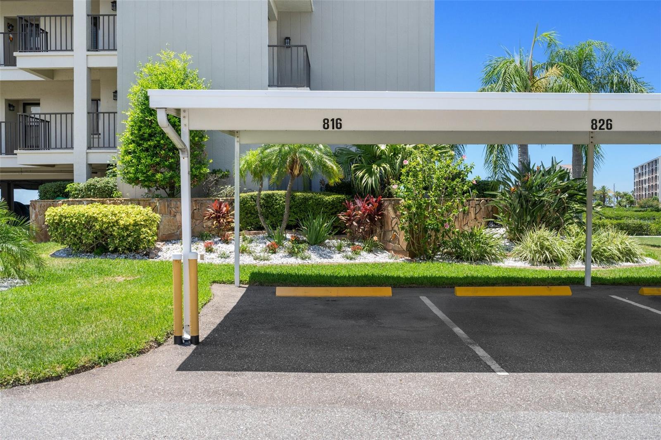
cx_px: 330
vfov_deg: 37.8
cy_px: 220
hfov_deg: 54.4
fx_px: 642
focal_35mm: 35
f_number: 8
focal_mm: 35
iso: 320
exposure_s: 1/320
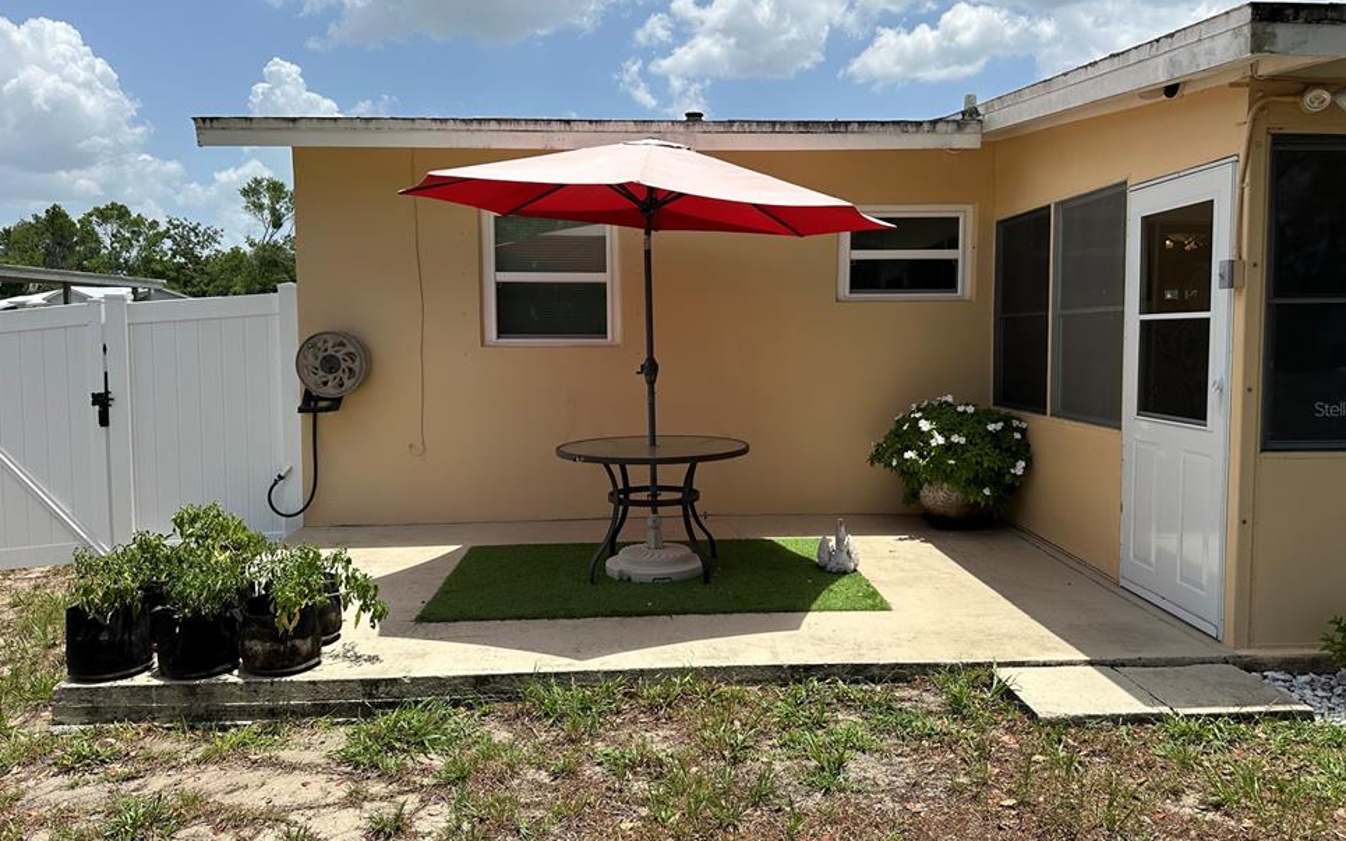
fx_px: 990
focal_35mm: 27
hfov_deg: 68.4
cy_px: 409
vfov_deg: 46.0
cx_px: 685
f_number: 1.78
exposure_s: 1/4545
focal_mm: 6.86
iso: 80
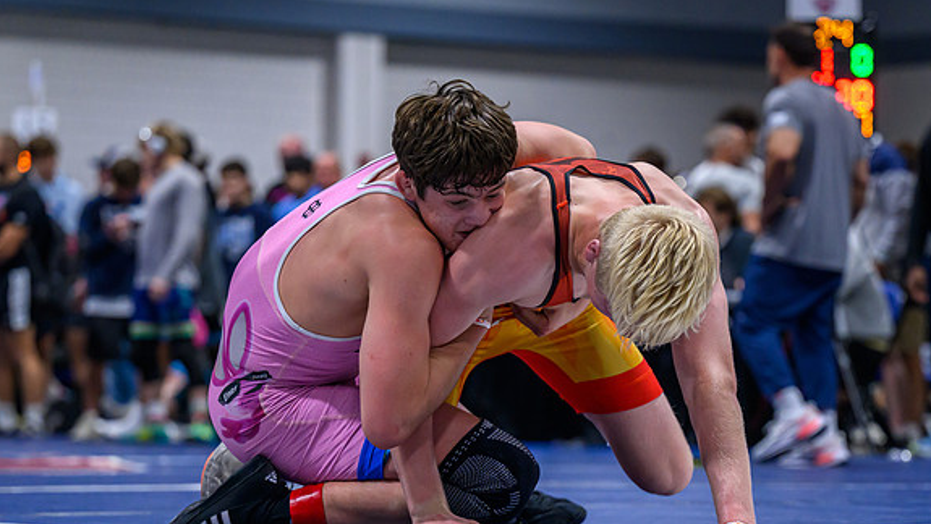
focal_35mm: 161
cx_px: 537
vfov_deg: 7.5
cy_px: 445
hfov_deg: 13.4
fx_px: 3976
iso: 3200
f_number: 2.8
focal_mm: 97
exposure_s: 1/1000
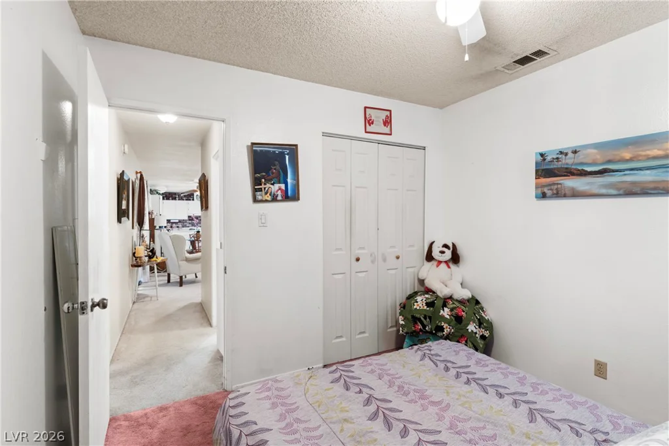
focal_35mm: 17
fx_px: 316
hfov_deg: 93.3
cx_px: 334
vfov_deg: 70.5
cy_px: 223
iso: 500
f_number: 8
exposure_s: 1/3
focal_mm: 17
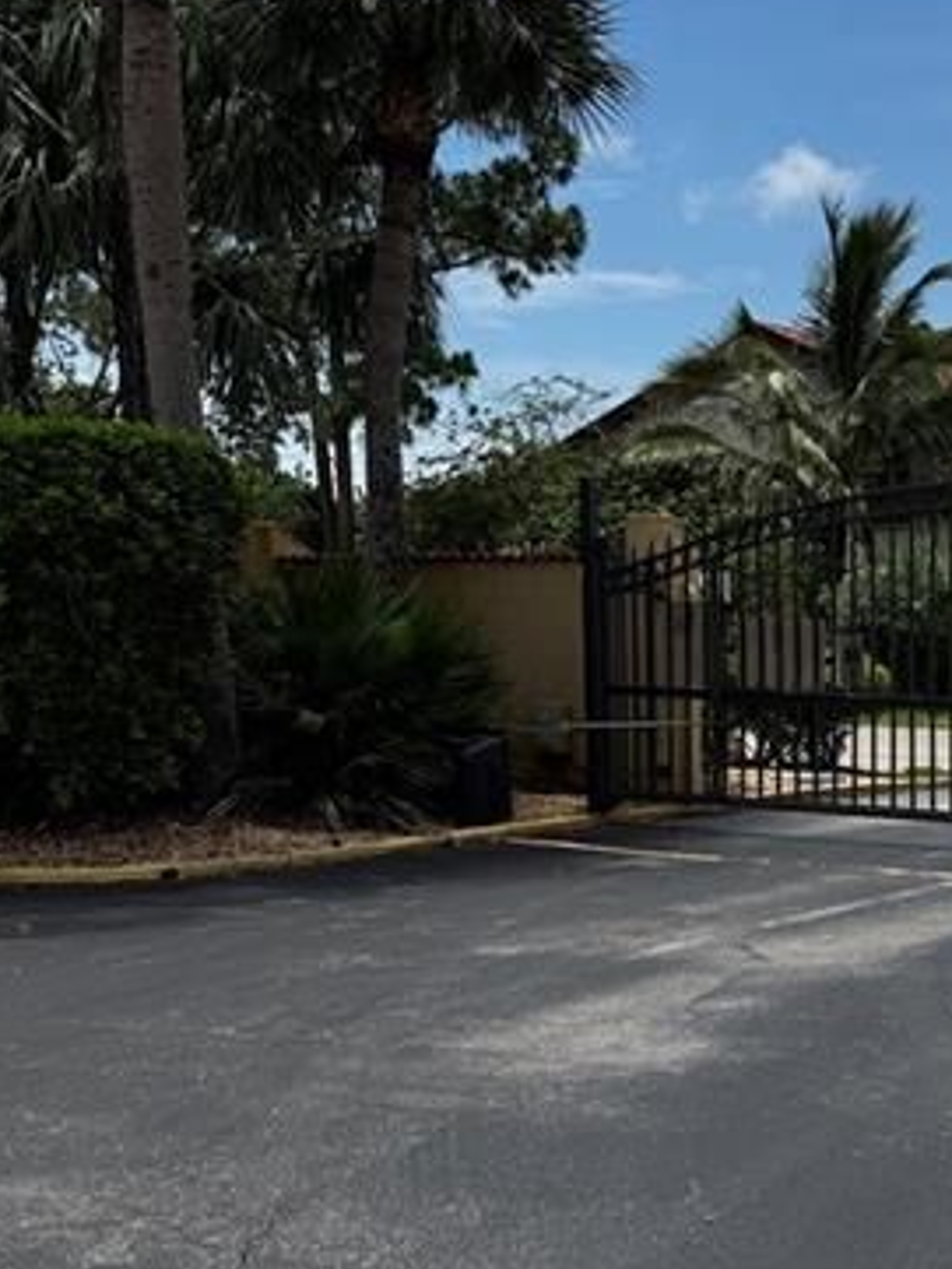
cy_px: 794
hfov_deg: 26.7
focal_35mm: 51
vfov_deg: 37.3
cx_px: 994
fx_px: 1869
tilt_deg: -5.7
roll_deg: -0.1
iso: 80
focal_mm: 6.76
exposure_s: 1/4608
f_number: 1.78
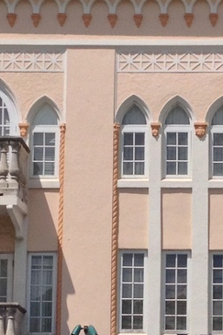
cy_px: 285
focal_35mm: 160
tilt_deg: +5.8
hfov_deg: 8.5
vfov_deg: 12.8
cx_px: 212
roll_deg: -0.1
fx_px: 1485
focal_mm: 4.28
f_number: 2.4
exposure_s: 1/3067
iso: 50
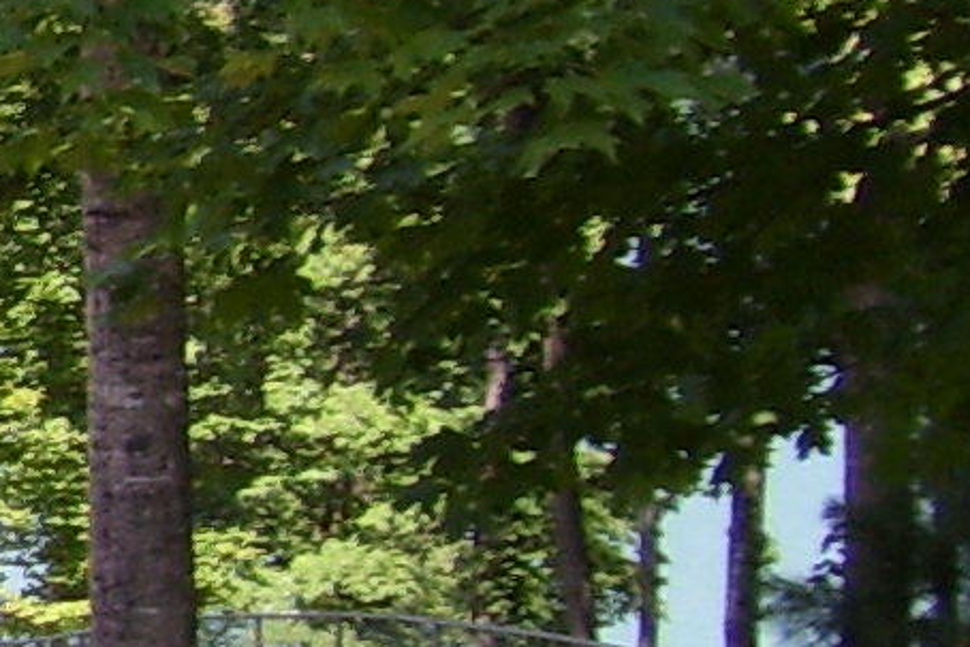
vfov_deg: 7.2
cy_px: 378
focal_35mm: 190
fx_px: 5121
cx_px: -1485
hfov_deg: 9.4
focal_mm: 6
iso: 80
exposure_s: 1/750
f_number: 2.7
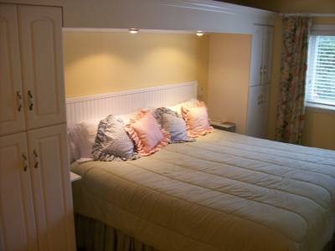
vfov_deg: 39.7
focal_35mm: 36
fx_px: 348
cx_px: 168
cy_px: 126
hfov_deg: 51.4
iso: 160
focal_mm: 6
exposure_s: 1/27.9
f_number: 2.7
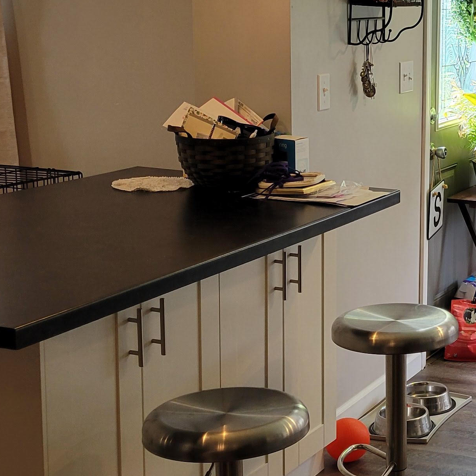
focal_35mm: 76
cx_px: 545
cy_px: 200
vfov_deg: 22.7
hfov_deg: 21.4
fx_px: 1182
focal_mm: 5.4
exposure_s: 1/120
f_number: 1.8
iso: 100
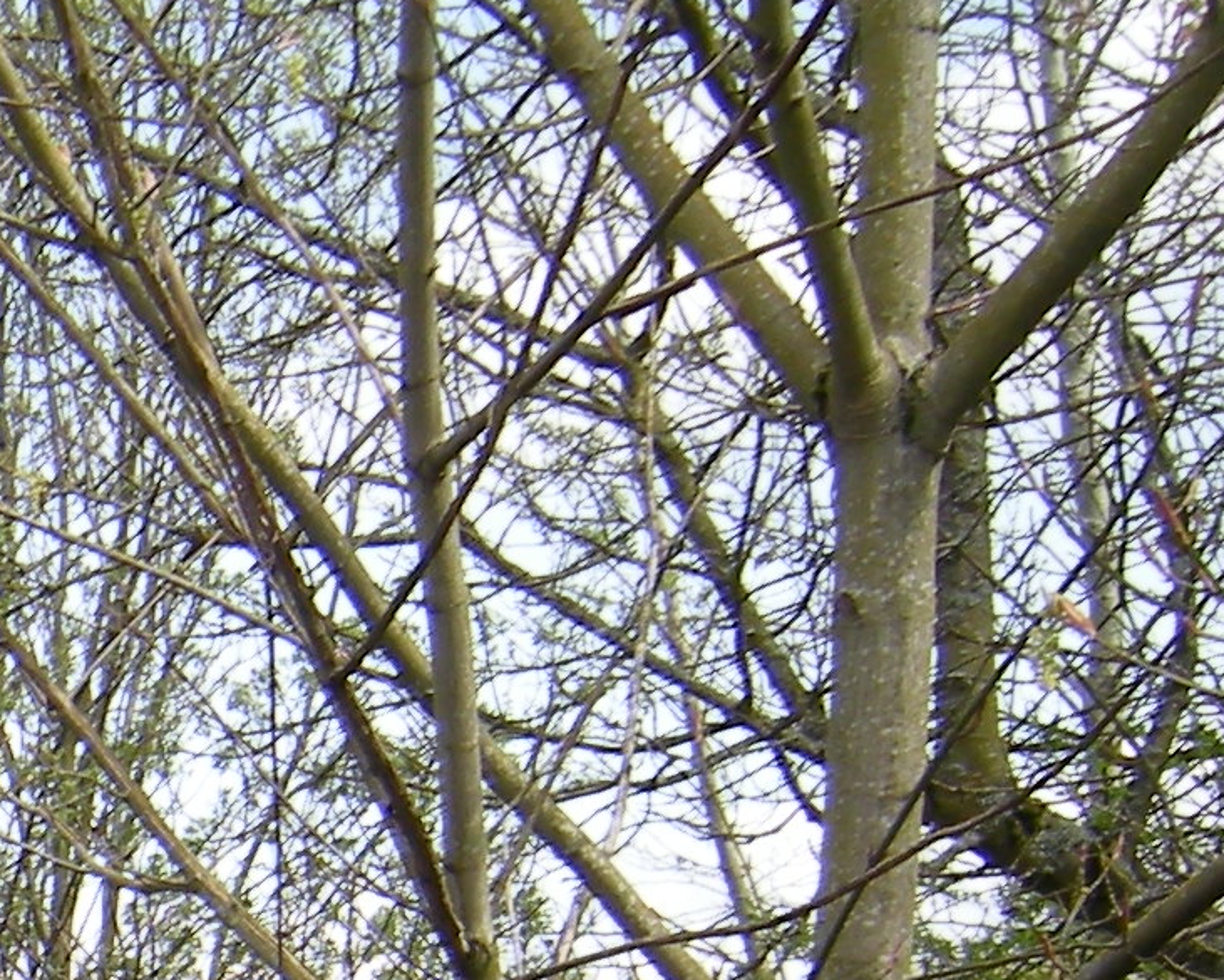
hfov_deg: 12.9
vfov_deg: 11.8
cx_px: -1490
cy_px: 1692
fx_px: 4420
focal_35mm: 122
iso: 64
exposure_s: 1/383
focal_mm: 4.7
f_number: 2.8
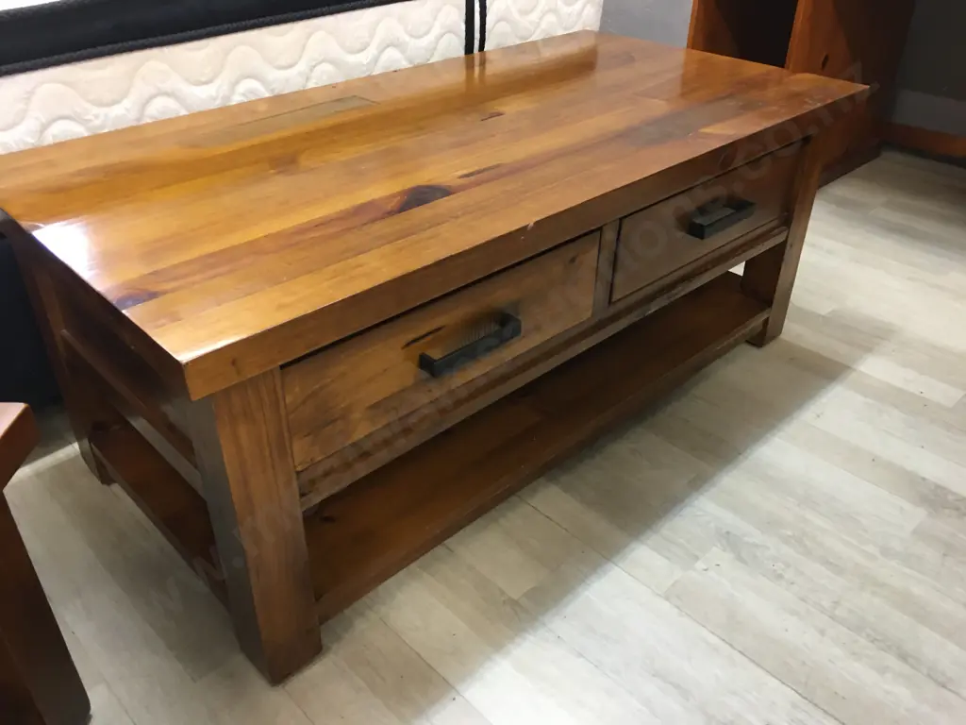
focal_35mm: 29
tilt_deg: -31.6
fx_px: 809
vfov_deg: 48.2
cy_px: 362
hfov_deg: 61.7
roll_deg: -1.2
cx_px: 483
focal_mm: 4.15
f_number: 2.2
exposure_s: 1/17
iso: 80
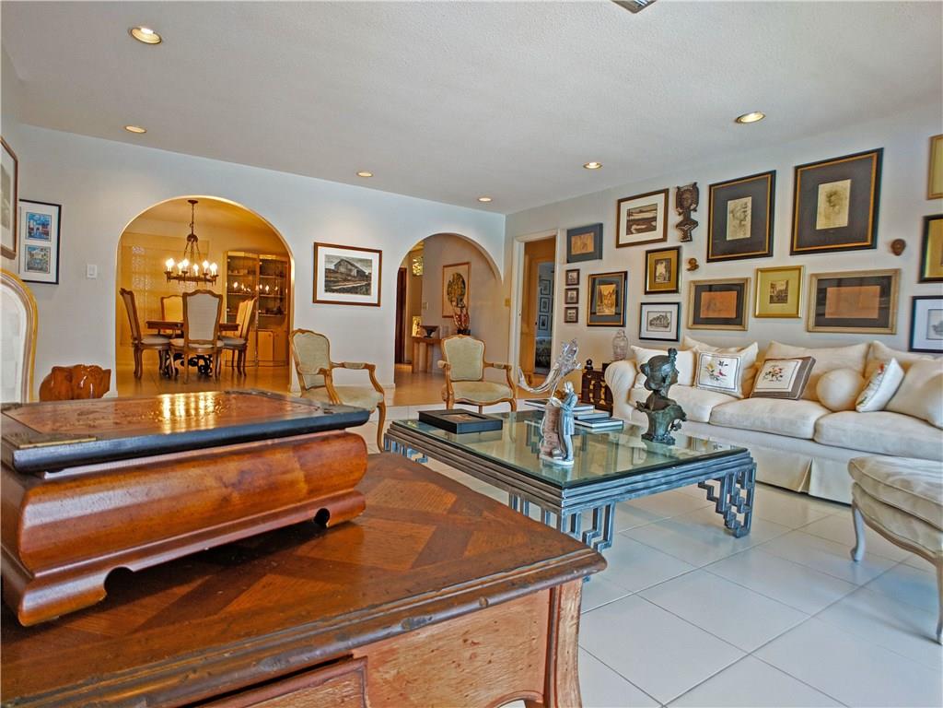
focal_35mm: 27
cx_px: 472
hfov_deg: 65.3
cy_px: 354
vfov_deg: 51.4
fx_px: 736
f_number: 1.8
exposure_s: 1/125
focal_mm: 4.44
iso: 194
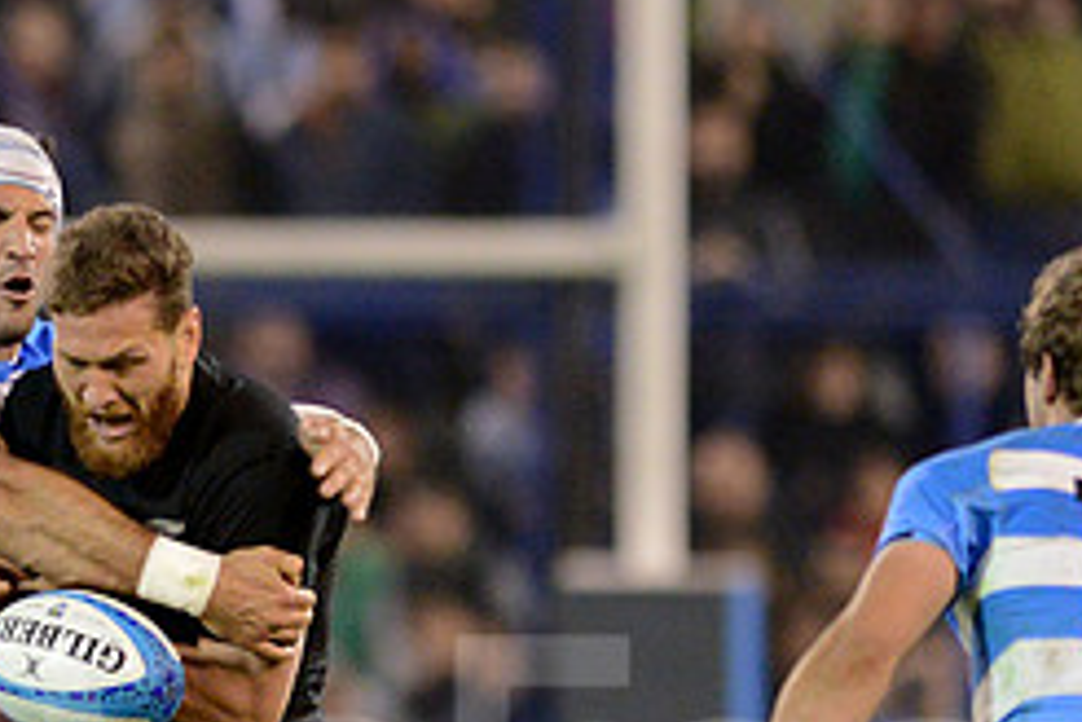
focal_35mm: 706
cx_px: 264
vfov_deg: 1.9
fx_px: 21218
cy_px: 768
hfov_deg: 2.9
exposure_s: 1/1000
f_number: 2.8
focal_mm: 300
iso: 4500
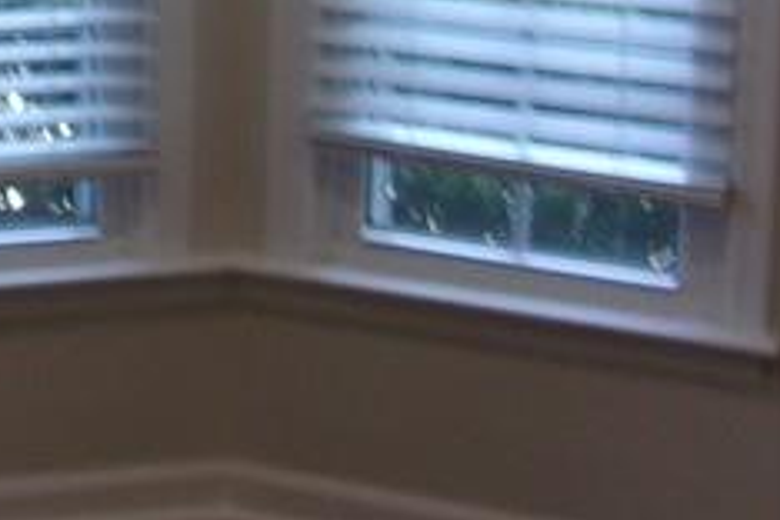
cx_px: -53
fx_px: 2665
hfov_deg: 16.2
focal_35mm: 123
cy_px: -90
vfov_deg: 11.0
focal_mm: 4.9
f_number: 3
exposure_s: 1/40
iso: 80
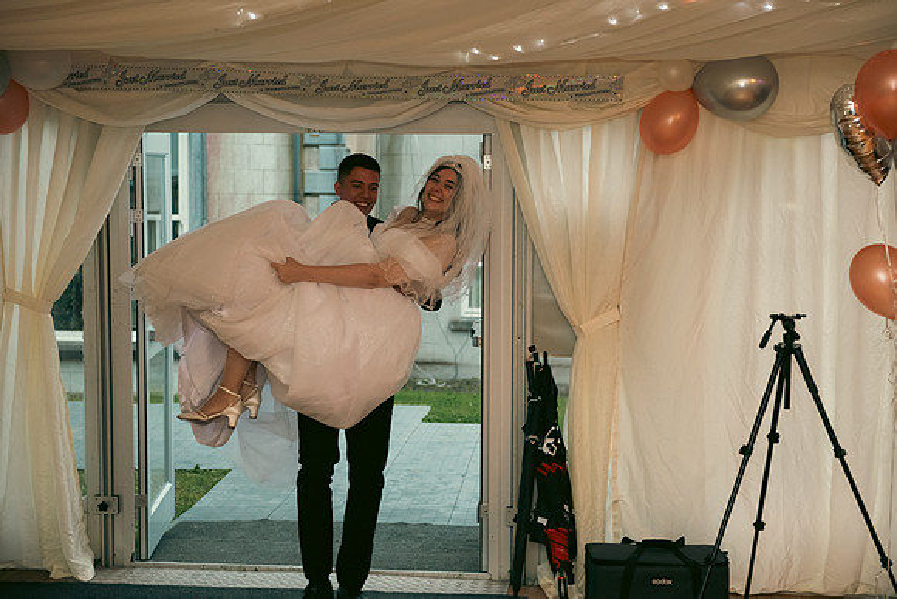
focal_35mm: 56
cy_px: 300
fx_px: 1396
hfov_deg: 35.6
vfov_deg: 24.2
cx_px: 448
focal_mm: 56
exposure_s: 1/160
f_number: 3.5
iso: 800
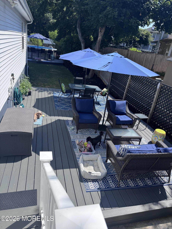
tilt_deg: -24.9
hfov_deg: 56.8
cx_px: 86
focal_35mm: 24
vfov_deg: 71.6
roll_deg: -8.7
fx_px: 159
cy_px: 114
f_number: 1.78
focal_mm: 6.76
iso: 80
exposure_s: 1/2331
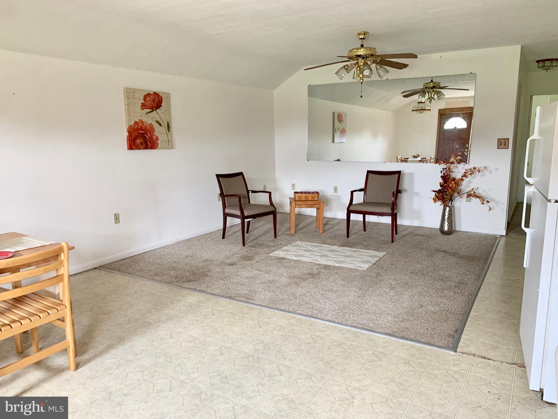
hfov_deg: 67.3
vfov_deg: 53.1
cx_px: 279
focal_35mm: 26
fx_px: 419
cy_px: 210
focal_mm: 4.25
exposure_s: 1/60
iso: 160
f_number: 1.8
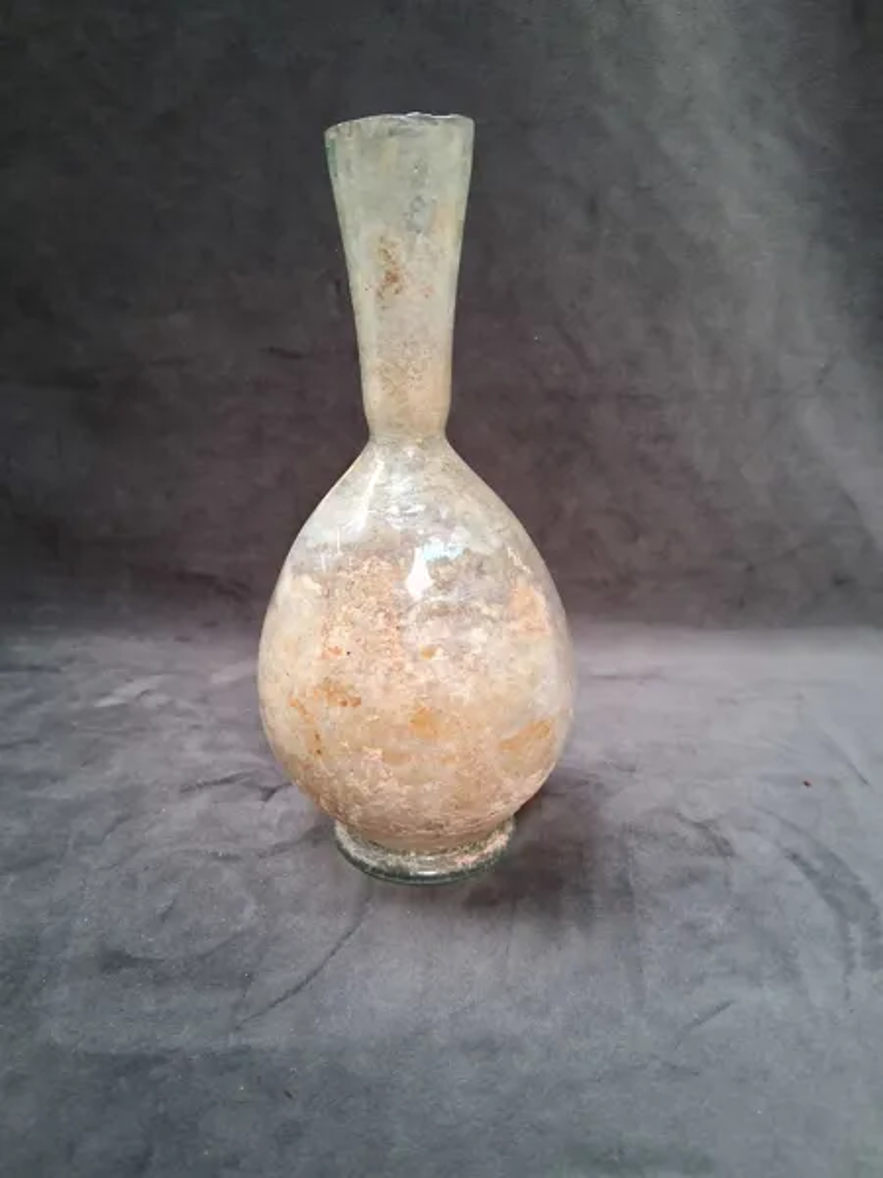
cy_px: 589
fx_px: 884
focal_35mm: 26
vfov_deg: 67.3
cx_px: 442
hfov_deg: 53.1
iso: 320
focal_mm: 3.98
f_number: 1.8
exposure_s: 1/100
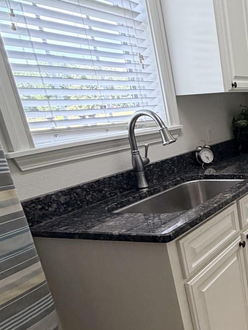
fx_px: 363
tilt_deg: -18.3
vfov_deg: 48.1
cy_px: 222
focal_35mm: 38
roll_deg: +4.7
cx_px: 304
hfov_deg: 31.2
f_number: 2.2
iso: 250
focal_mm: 2.22
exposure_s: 1/120
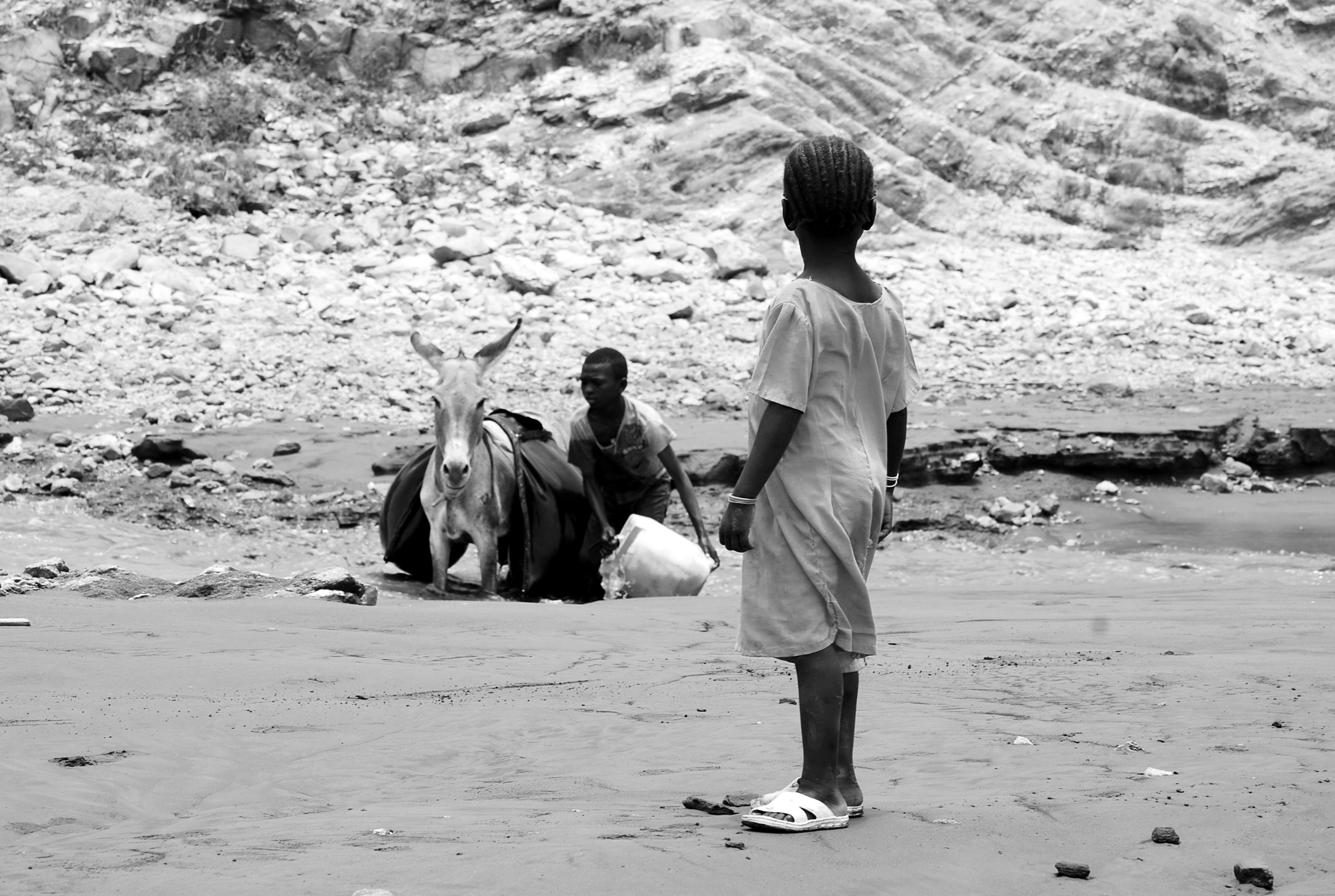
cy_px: 448
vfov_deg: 13.1
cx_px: 668
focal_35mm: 105
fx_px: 3902
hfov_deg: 19.4
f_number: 9
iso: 100
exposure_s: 1/160
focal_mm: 70
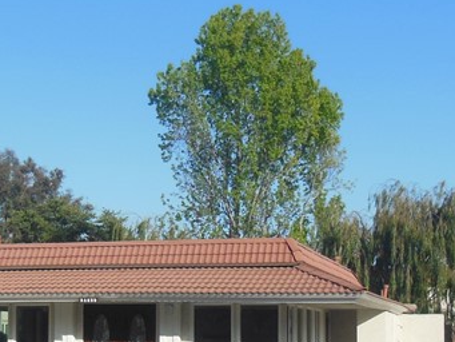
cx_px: 160
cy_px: 282
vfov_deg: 19.4
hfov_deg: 25.9
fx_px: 986
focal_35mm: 75
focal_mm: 4.5
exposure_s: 1/1250
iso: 125
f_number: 3.5
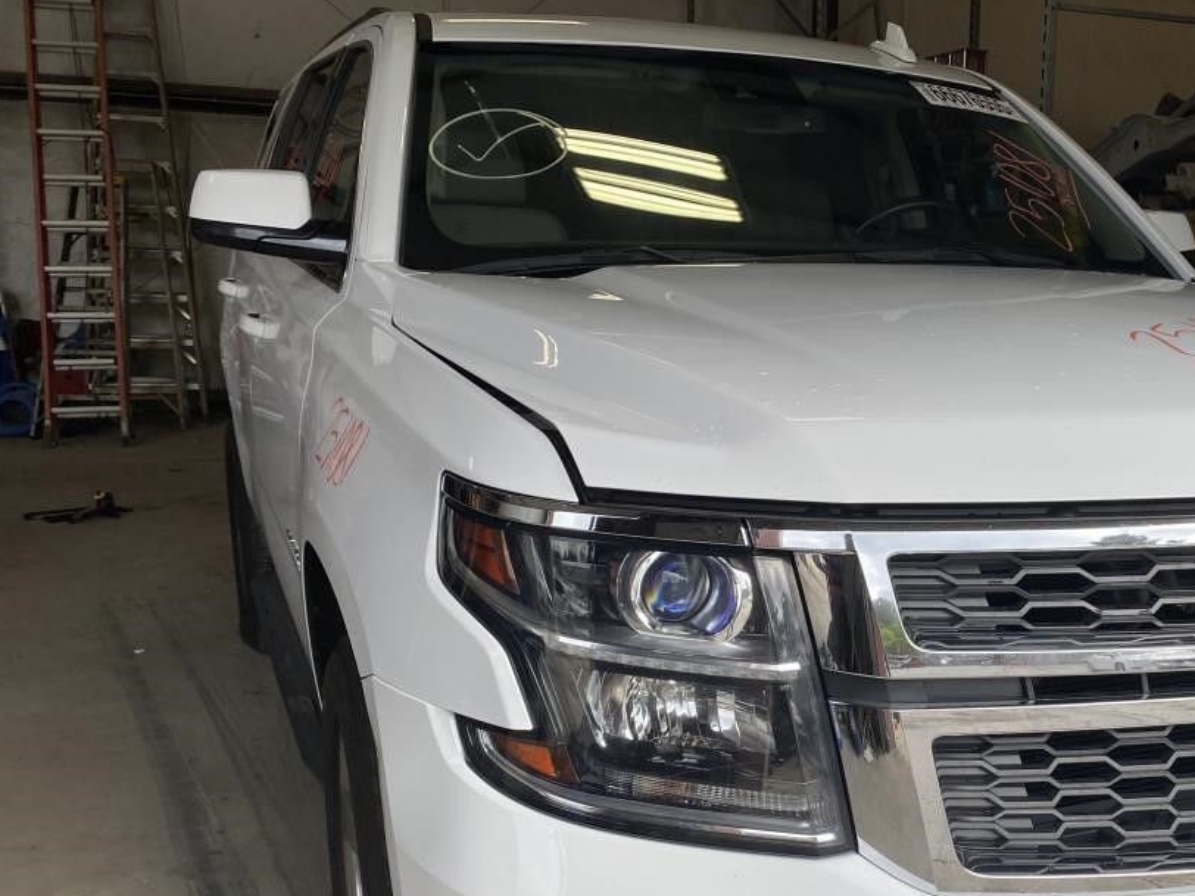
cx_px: 935
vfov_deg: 34.9
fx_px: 1415
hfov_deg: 43.9
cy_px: 583
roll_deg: -1.4
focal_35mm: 41
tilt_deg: -11.9
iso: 32
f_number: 1.8
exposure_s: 1/877
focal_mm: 4.25
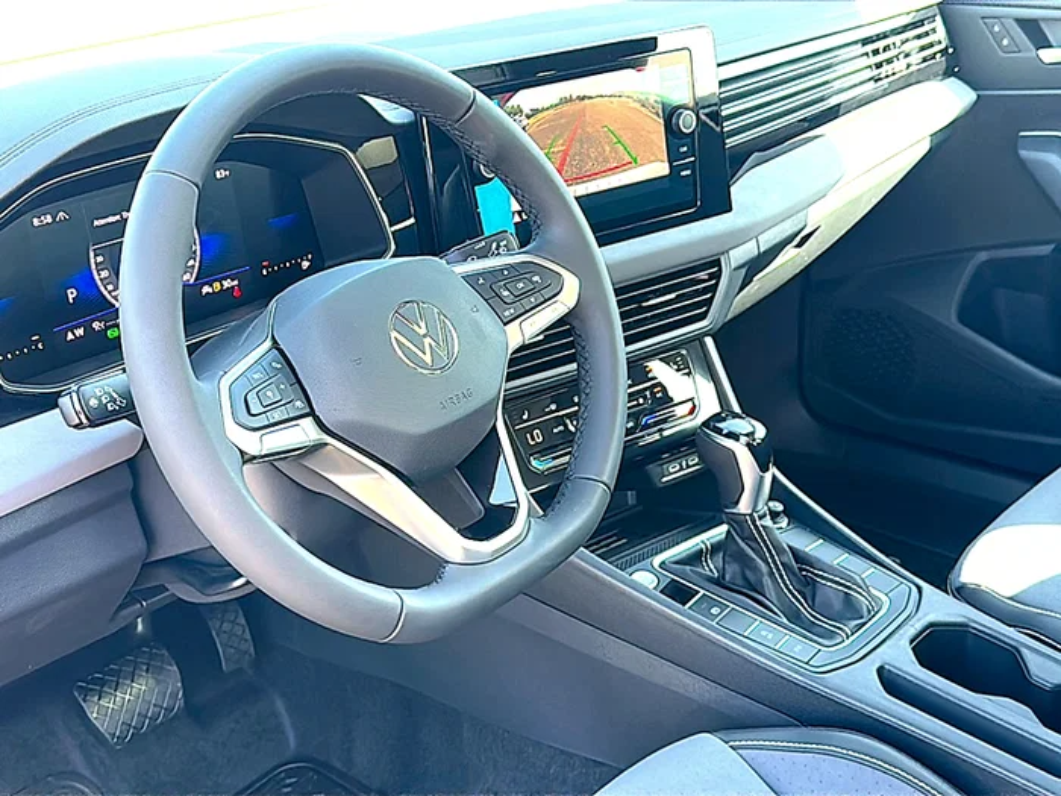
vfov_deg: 37.7
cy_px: 398
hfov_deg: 49.0
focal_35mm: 38
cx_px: 530
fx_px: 1165
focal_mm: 6.86
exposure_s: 1/169
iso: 125
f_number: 1.78
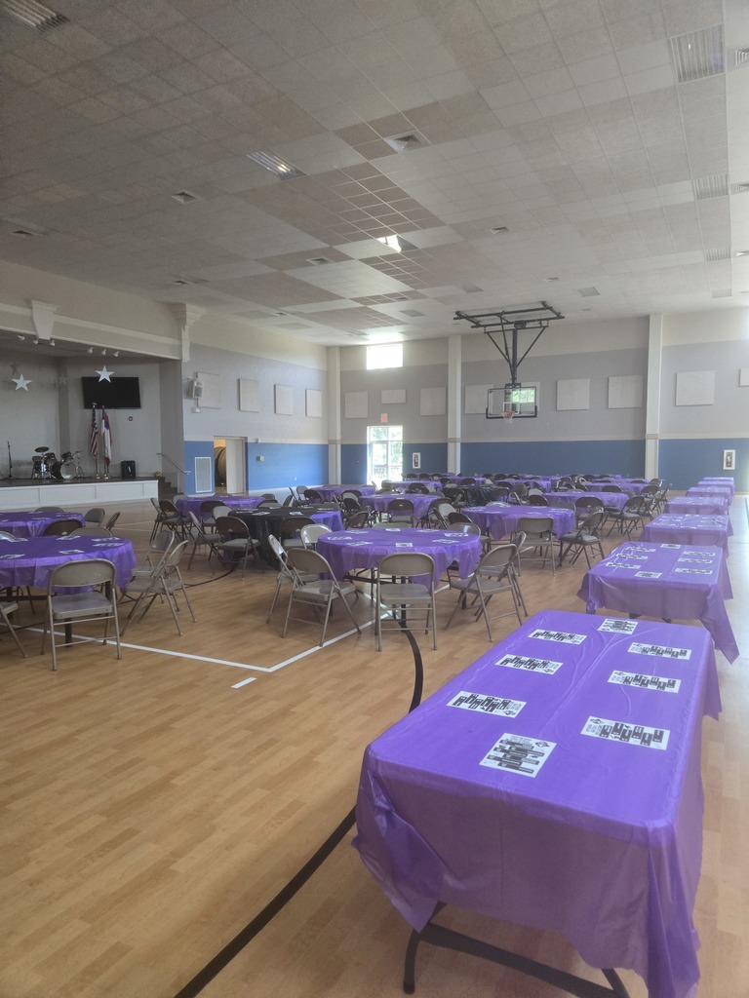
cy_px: 499
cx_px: 374
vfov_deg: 73.9
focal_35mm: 23
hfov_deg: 58.9
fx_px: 664
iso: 400
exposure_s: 1/120
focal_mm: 5.4
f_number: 1.8
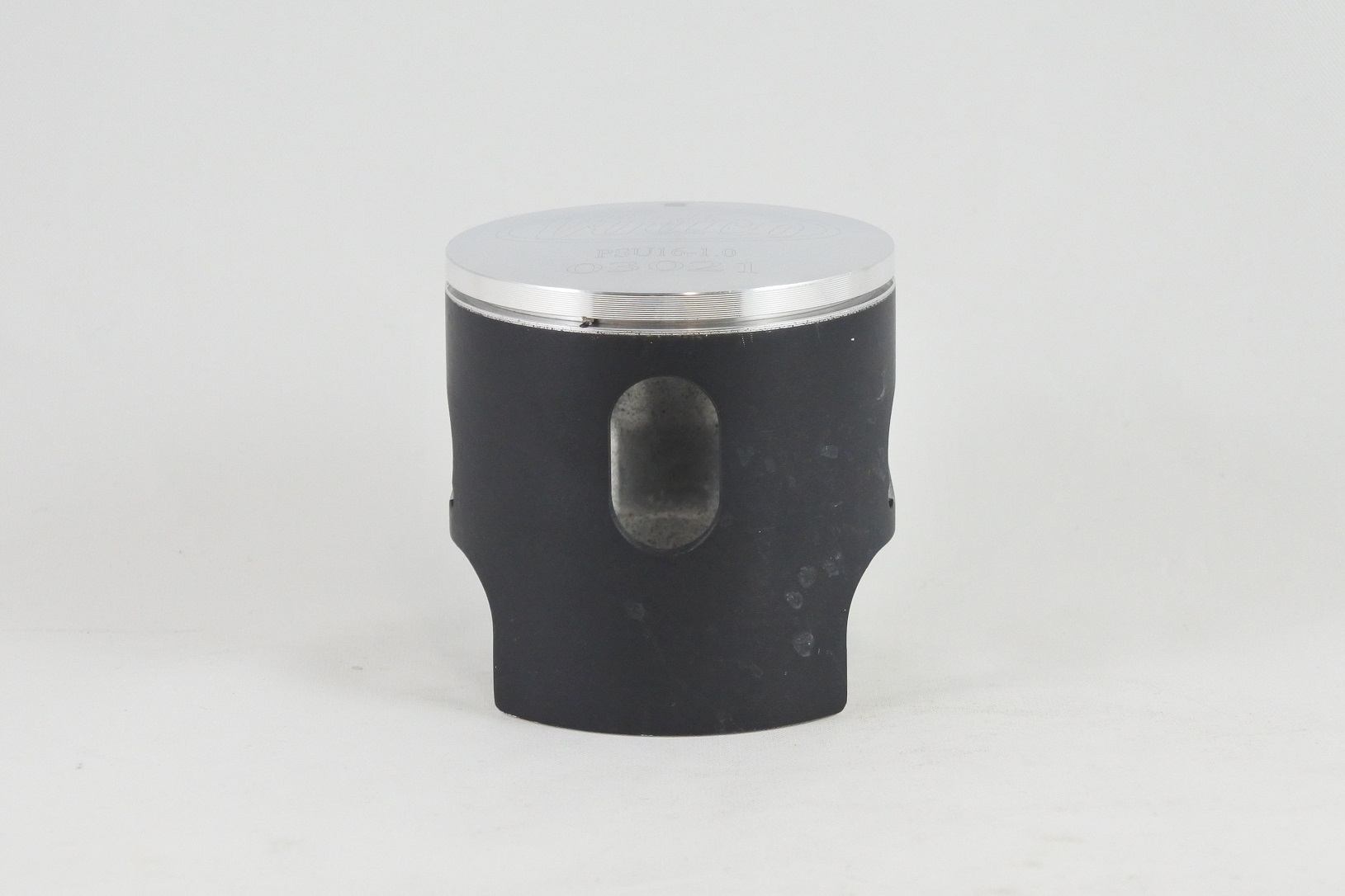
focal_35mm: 81
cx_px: 672
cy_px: 448
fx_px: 3026
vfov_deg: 16.9
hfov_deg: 25.1
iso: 800
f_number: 5.6
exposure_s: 1/125
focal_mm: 30
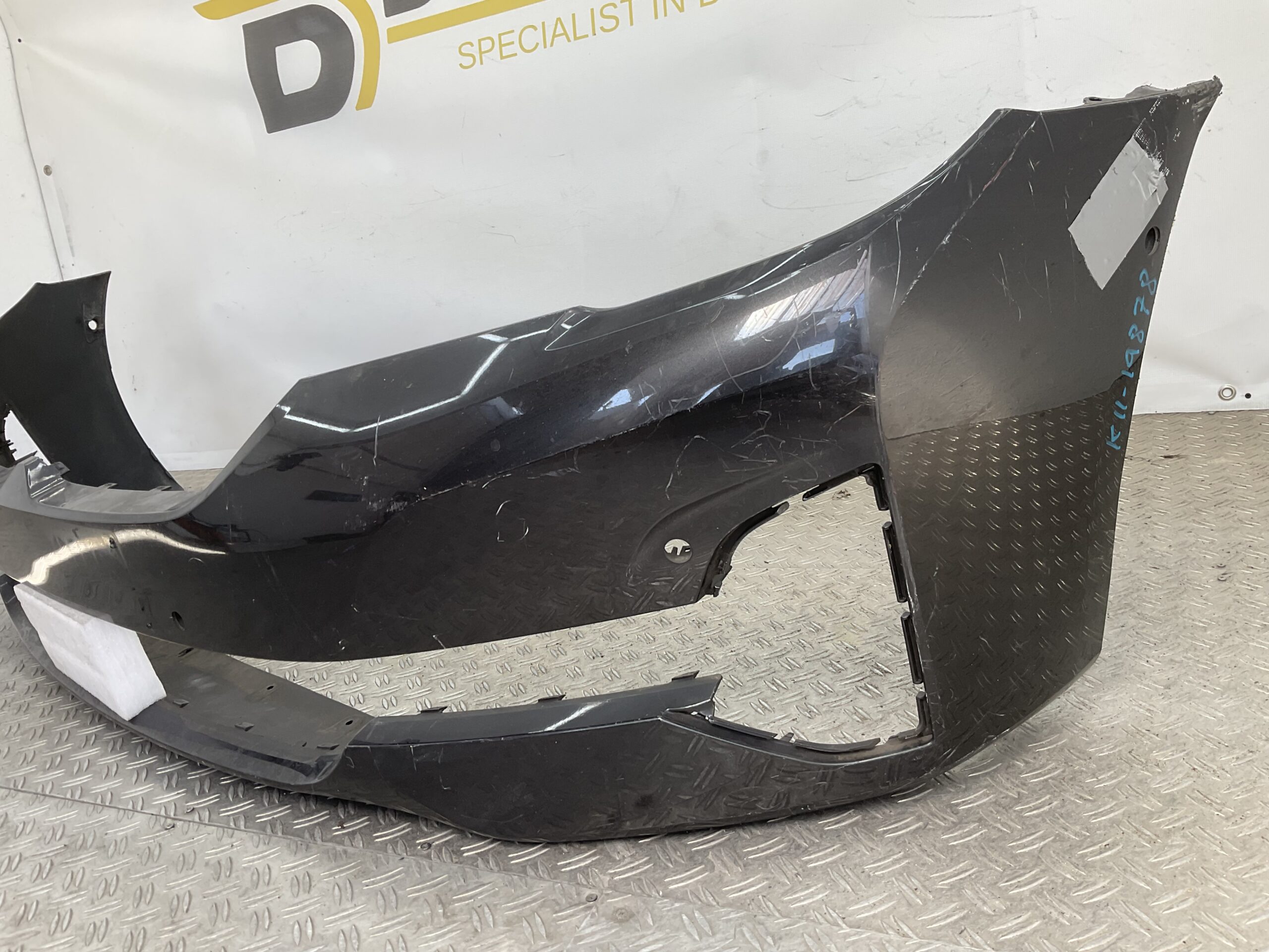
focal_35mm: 29
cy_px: 476
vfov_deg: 48.2
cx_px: 634
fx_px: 1063
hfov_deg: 61.7
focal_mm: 3
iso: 16
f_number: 1.8
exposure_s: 1/122
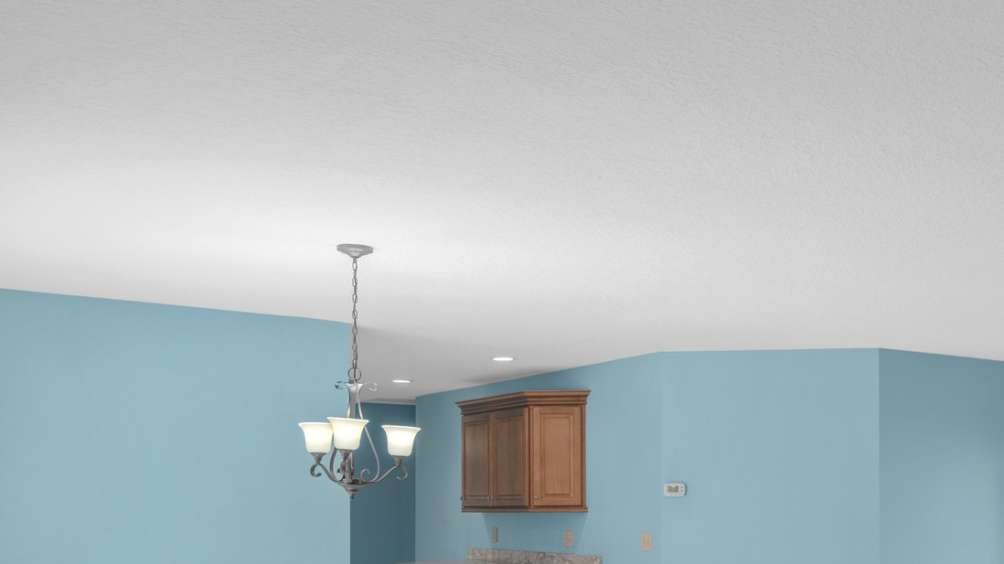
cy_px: 524
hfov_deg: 44.8
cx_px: 817
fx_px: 1144
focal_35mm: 43
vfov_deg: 26.6
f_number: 8
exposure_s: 1/10
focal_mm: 22
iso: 320
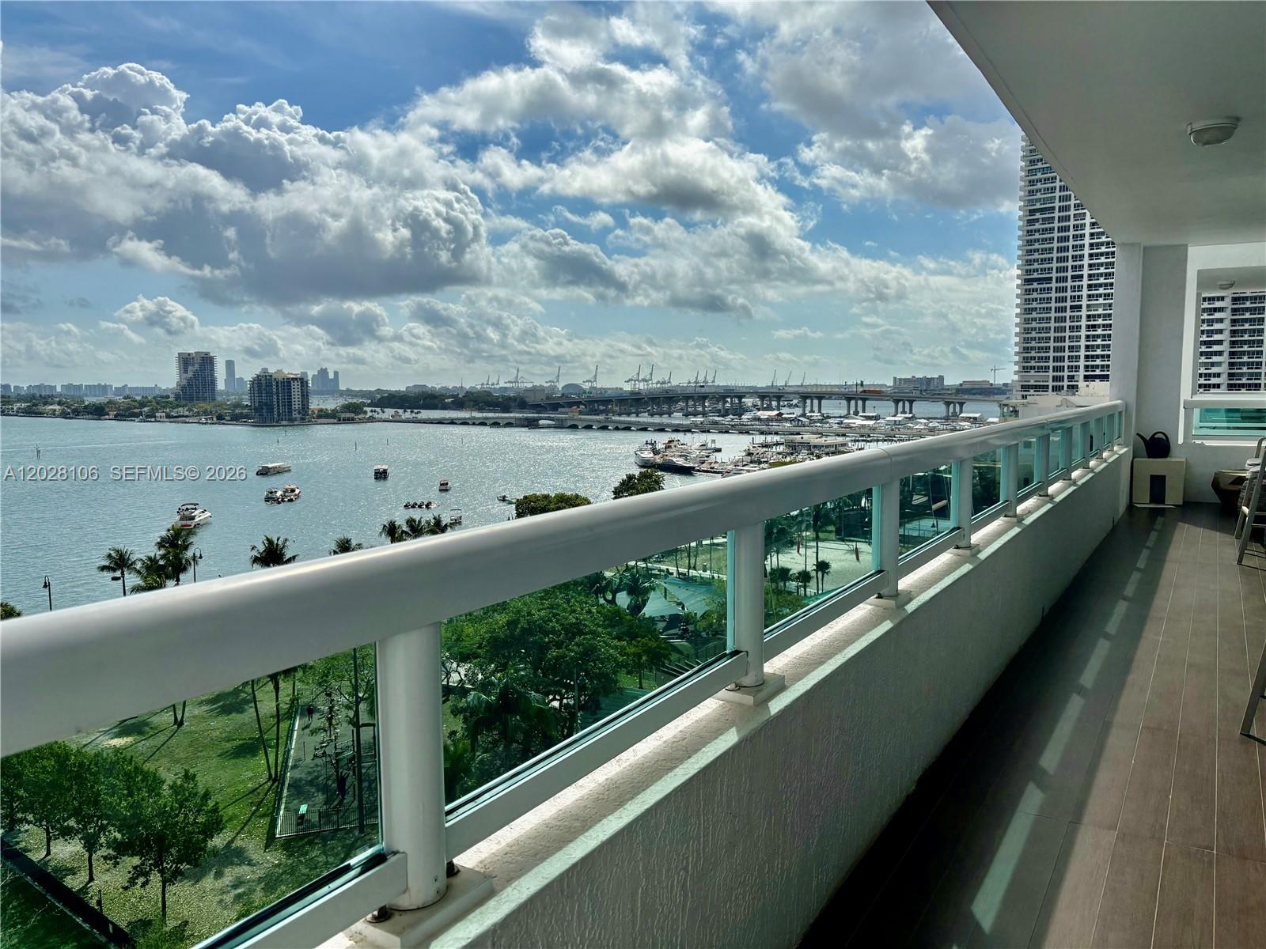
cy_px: 474
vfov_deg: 53.1
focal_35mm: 26
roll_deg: +0.8
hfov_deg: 67.3
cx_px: 633
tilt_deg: -5.4
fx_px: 951
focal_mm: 5.96
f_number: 1.6
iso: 50
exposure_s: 1/7813
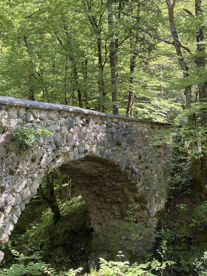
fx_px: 415
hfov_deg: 28.0
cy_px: 138
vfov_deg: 36.8
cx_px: 104
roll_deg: +3.1
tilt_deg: +2.1
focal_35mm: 52
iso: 40
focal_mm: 5.96
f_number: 1.6
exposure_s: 1/140
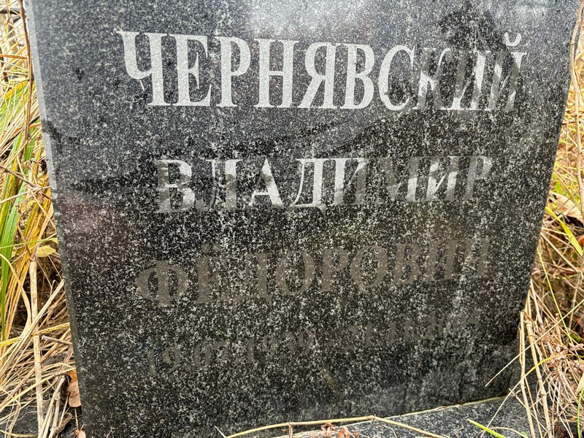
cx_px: 292
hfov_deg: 67.3
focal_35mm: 26
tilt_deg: -17.1
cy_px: 219
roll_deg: +0.0
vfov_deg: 53.1
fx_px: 439
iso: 200
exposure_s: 1/60
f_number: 1.6
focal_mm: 5.96
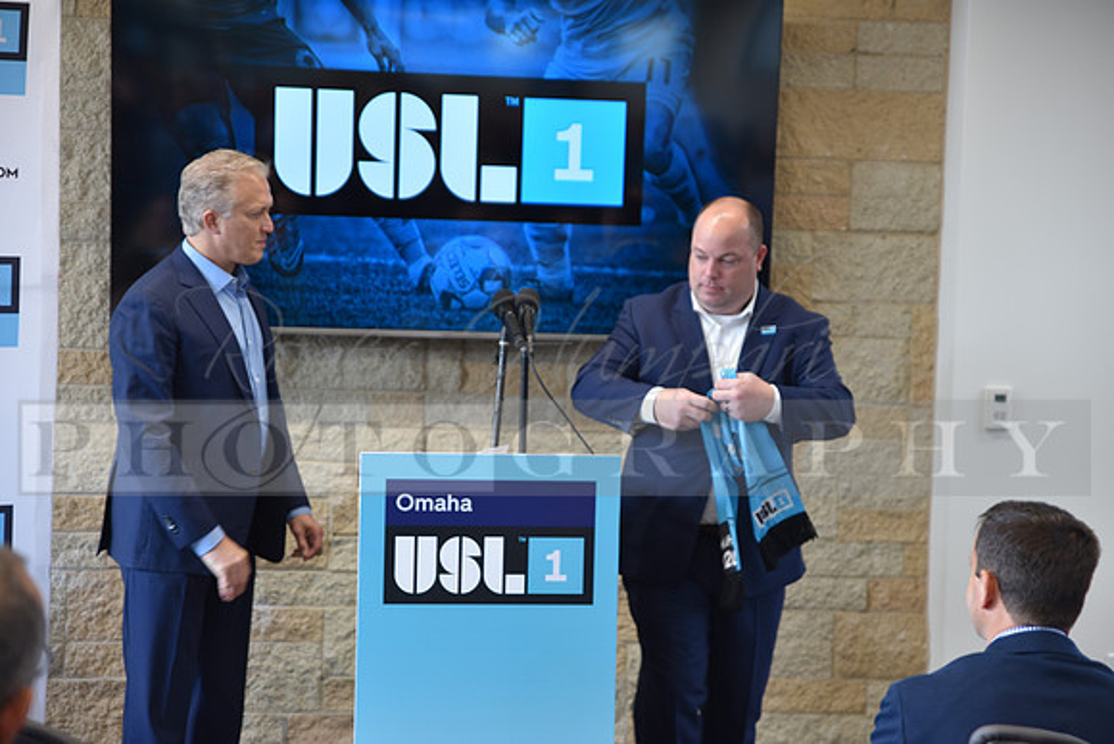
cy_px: 372
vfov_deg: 19.5
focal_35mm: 70
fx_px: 2167
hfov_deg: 28.8
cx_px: 557
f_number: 2.8
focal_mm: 70
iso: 400
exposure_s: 1/50
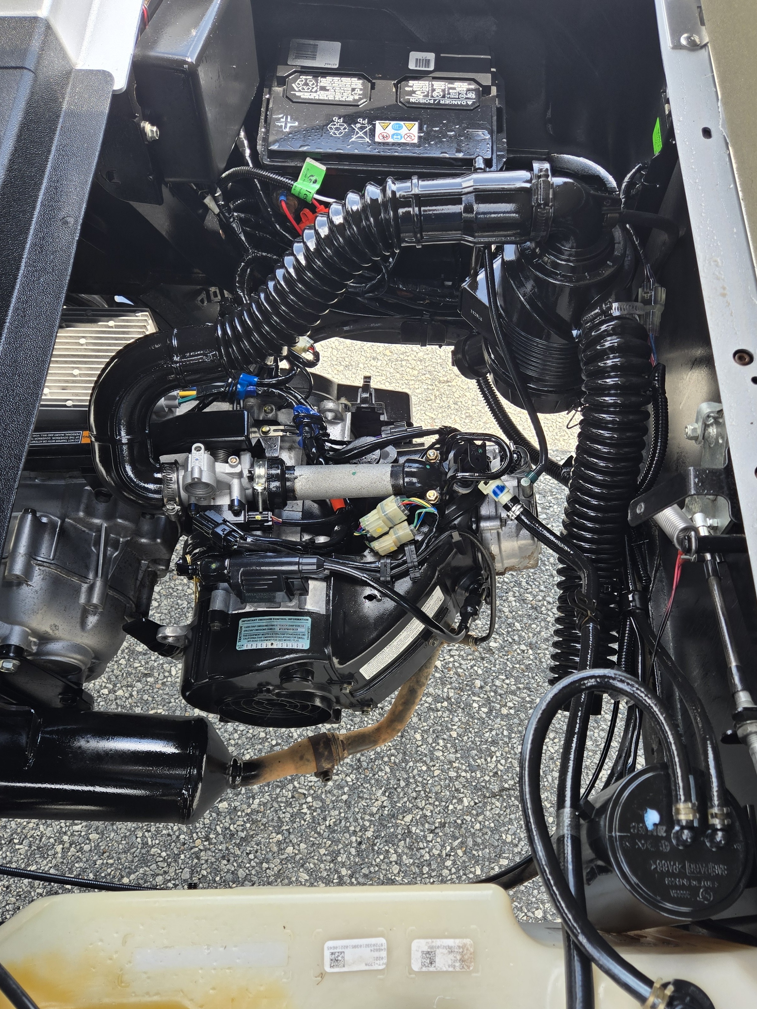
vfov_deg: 61.5
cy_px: 564
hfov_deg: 48.1
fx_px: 846
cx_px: 427
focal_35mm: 29
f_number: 1.8
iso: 25
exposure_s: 1/202
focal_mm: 5.4
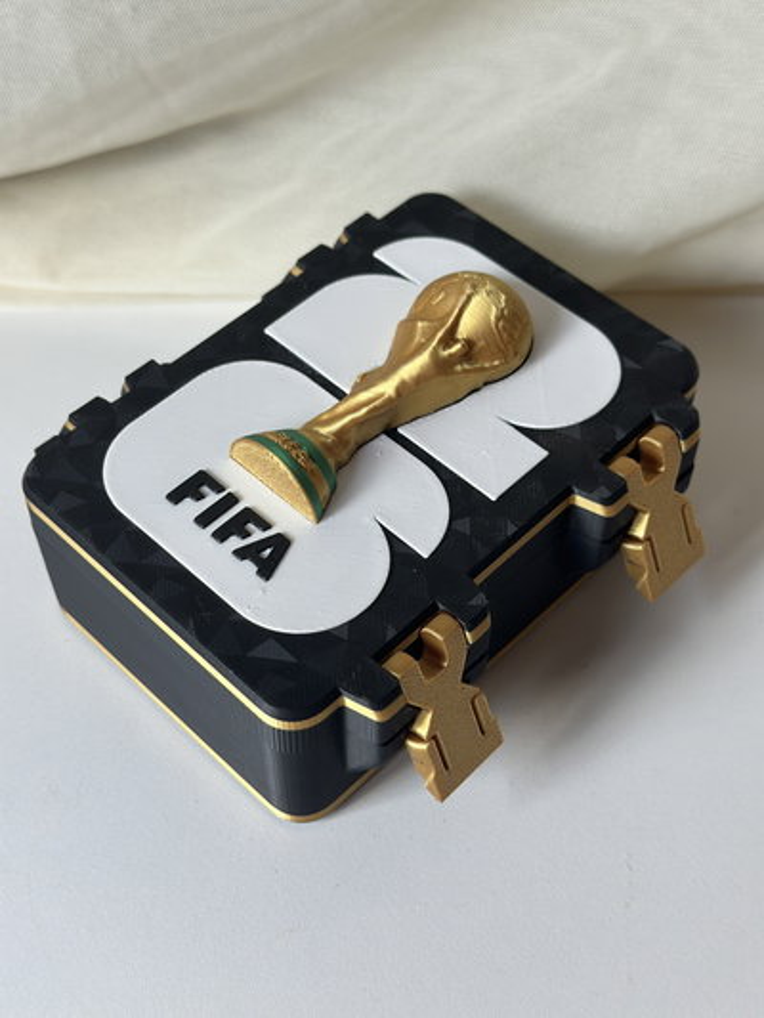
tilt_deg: -52.6
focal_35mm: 48
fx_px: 1412
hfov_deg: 30.3
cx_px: 382
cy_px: 509
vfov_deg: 39.6
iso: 80
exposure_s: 1/121
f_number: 1.78
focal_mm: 6.86
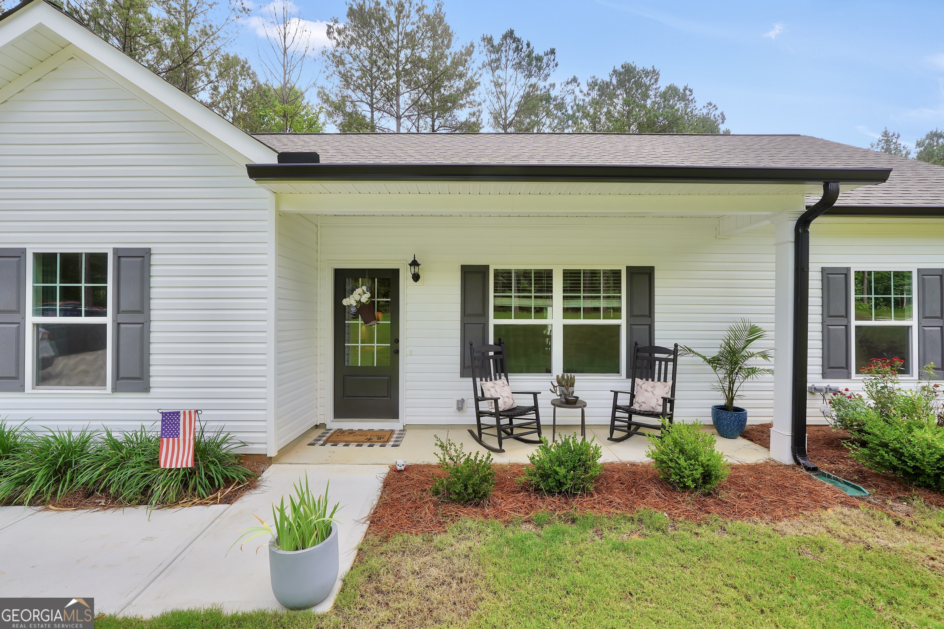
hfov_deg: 100.4
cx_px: 472
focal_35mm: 15
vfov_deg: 77.3
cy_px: 314
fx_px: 393
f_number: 6.3
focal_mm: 10
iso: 100
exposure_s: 1/100
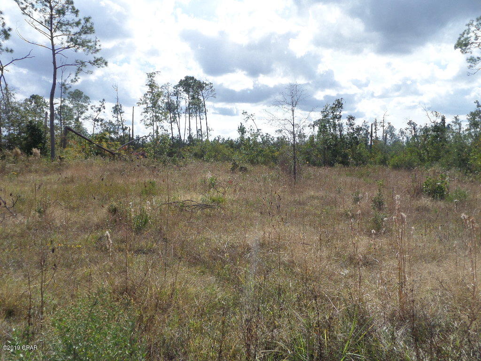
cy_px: 180
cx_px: 240
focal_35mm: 26
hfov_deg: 67.3
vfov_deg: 53.1
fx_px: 361
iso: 100
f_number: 4.2
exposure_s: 1/1000
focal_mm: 4.3
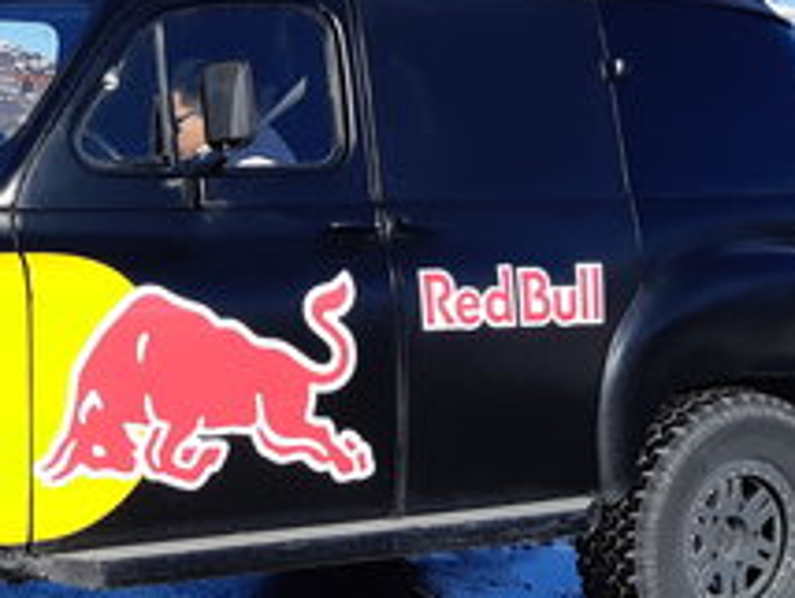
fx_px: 1954
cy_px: 188
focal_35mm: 85
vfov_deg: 17.3
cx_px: -19
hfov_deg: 22.1
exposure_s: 1/2222
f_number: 1.7
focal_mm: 3.93
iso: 40
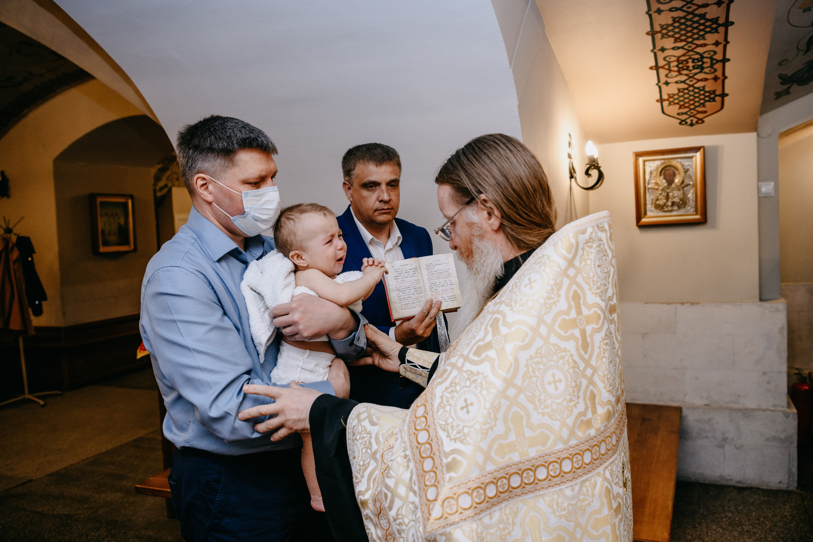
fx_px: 711
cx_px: 406
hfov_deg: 59.5
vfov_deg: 41.7
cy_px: 271
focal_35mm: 31
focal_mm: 29
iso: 640
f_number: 3.5
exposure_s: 1/160
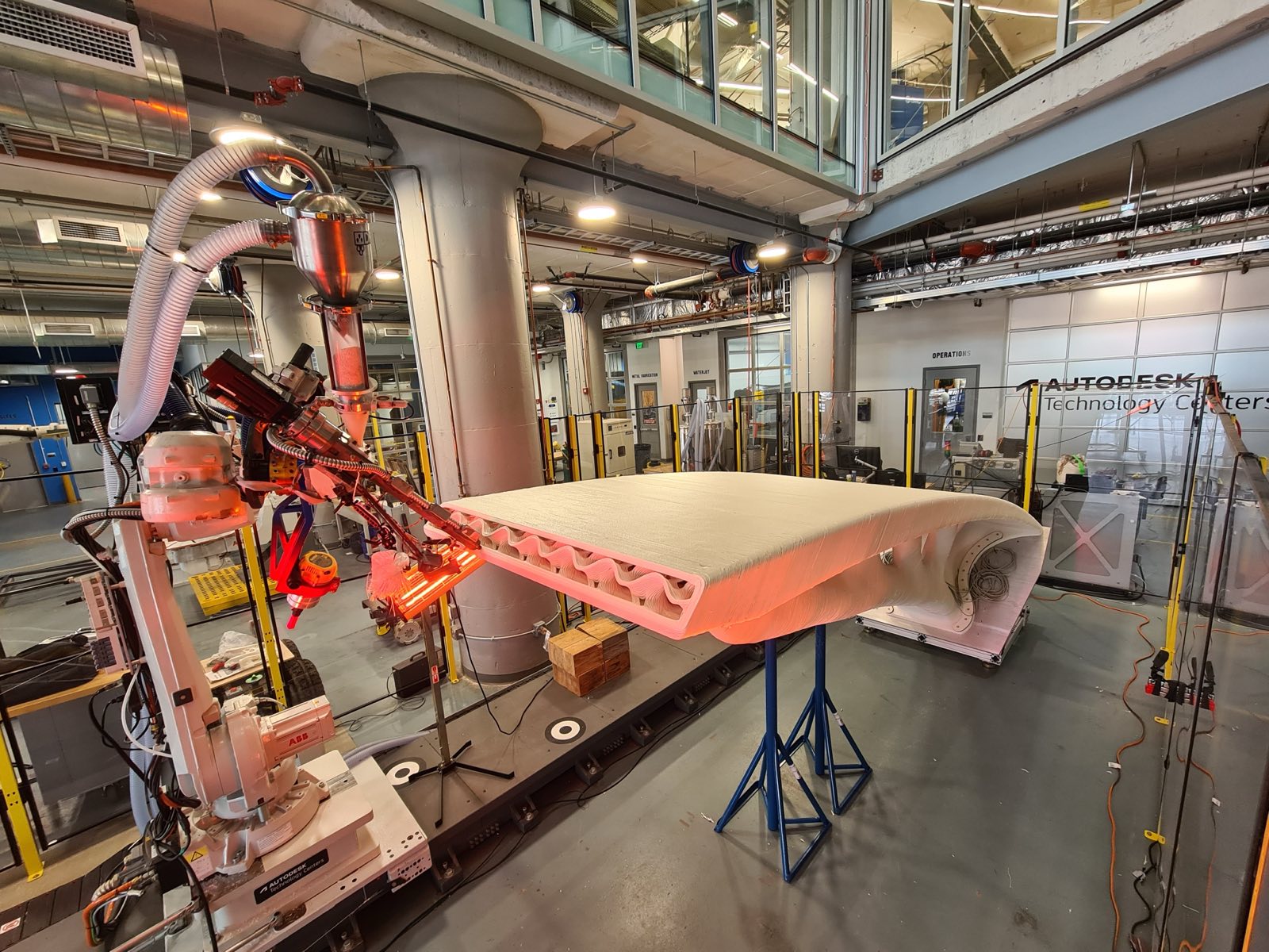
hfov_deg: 106.2
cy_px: 476
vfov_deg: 89.9
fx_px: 477
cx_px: 634
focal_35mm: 13
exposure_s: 1/60
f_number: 2.2
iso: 125
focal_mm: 2.2
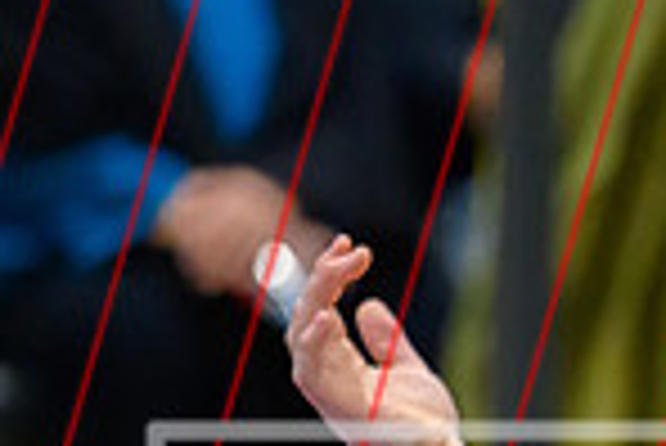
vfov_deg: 1.7
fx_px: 14833
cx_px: 960
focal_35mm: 801
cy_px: 699
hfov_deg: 2.6
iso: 8000
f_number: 2.8
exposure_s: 1/640
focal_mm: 175
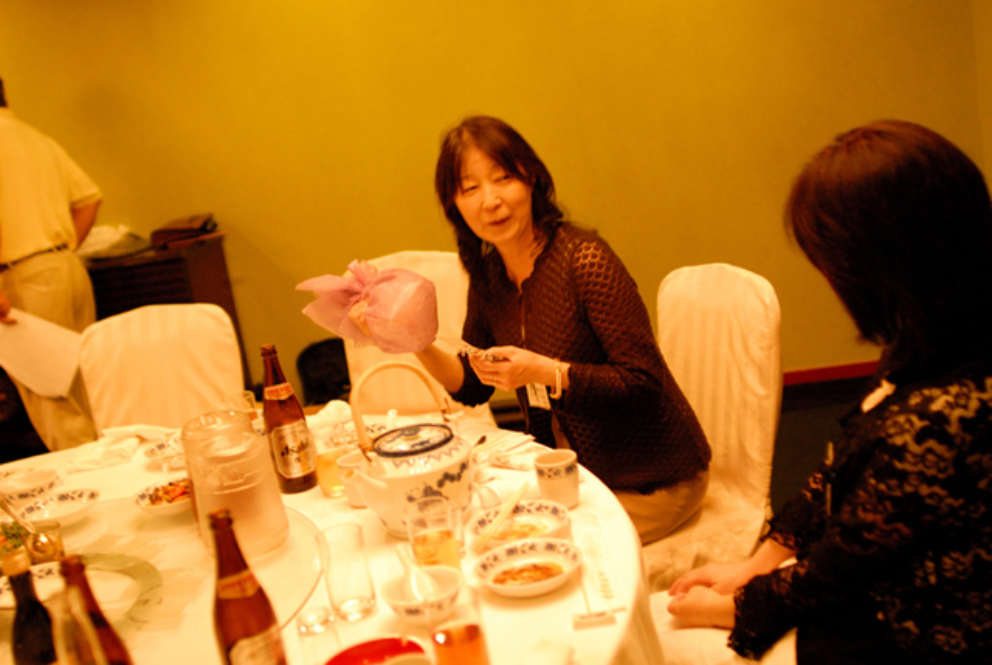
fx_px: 1159
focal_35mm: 42
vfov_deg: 32.0
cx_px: 496
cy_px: 332
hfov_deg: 46.3
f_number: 2
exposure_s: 1/80
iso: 800
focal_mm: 28
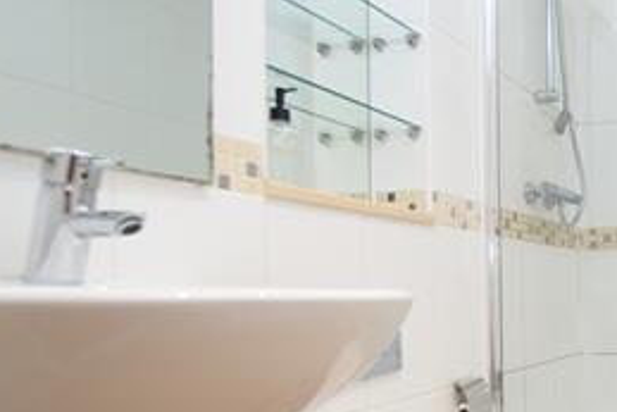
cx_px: 698
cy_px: 314
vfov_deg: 35.1
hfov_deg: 40.5
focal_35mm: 37
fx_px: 634
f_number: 4
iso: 800
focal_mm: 10
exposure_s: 1/80
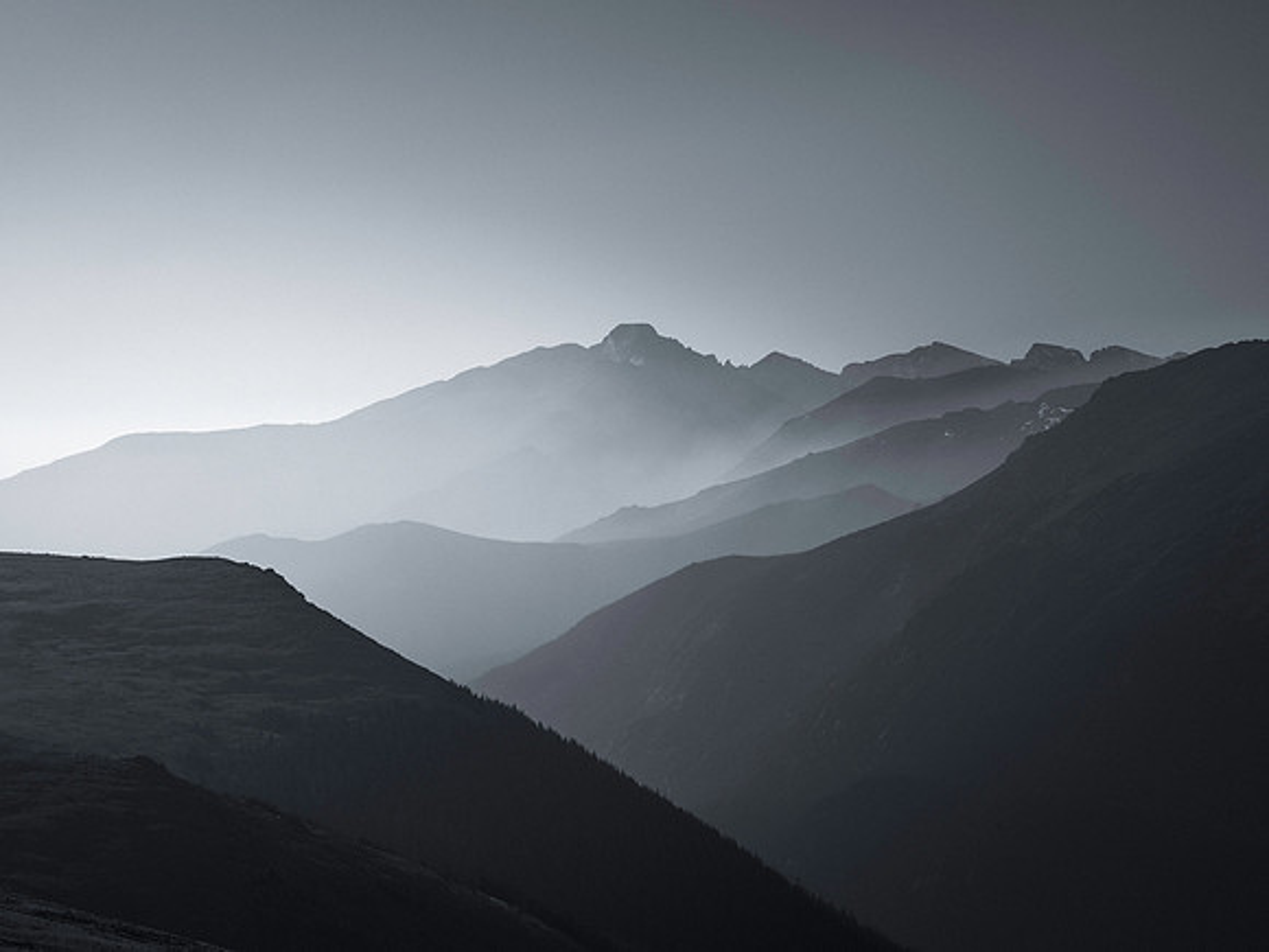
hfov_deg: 28.1
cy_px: 427
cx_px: 644
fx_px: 2539
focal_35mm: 69
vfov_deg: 21.2
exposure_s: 1/125
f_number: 16
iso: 100
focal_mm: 58
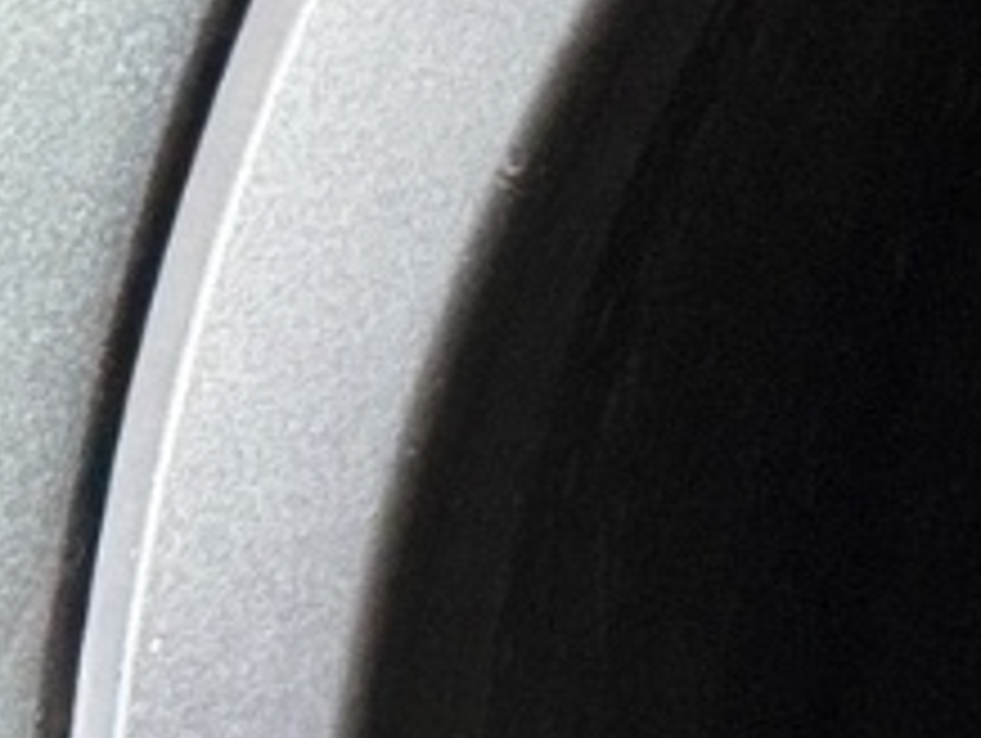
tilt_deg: -20.4
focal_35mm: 176
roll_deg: -0.3
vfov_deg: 7.9
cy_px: 1678
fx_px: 4993
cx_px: 3078
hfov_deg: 8.9
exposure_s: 1/50
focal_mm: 6.76
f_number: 1.78
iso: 640
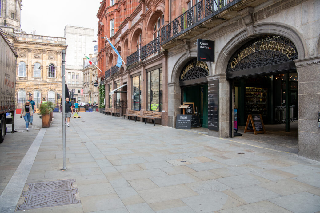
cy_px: 106
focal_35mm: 29
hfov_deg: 63.7
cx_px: 160
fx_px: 258
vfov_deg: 44.9
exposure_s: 1/40
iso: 400
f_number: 8
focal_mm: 29
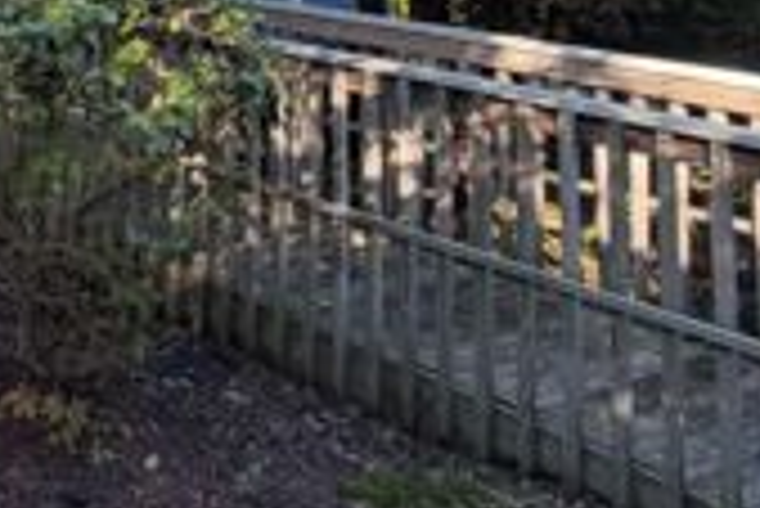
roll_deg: -1.4
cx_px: -94
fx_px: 1162
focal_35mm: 55
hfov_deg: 31.7
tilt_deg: +4.4
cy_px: -121
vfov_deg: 22.5
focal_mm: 2.22
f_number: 2.2
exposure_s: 1/125
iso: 64
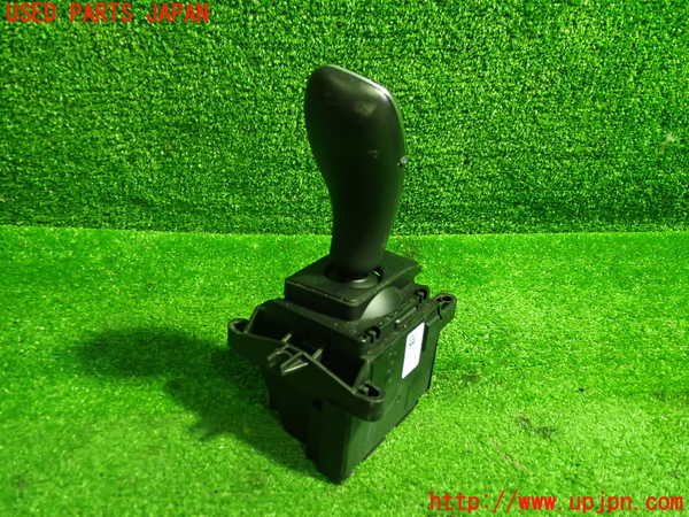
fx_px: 597
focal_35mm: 30
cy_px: 258
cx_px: 344
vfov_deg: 46.8
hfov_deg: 60.0
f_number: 2.3
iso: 500
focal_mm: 5.4
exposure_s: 1/30
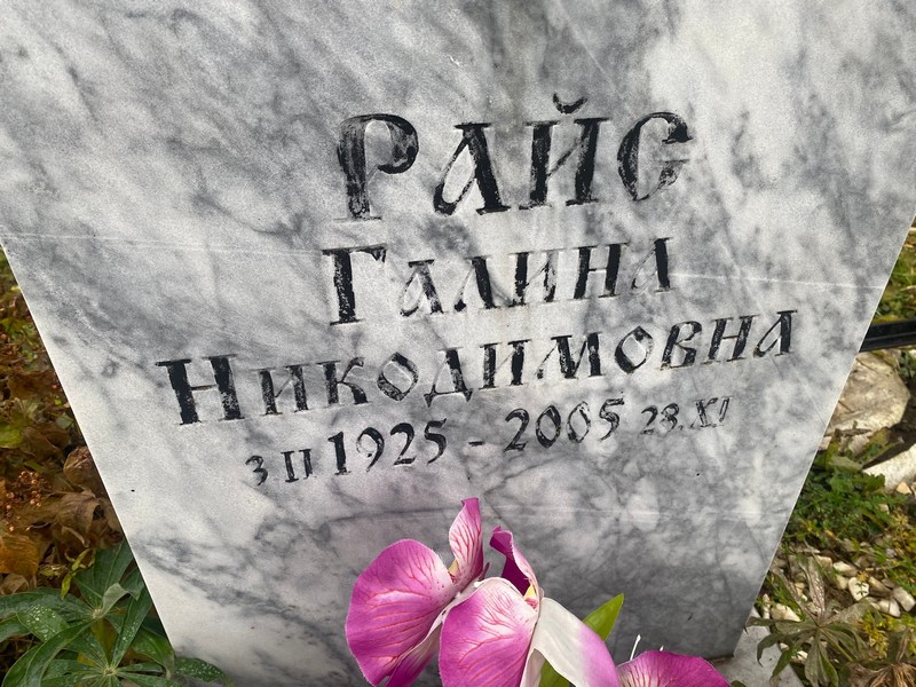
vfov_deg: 53.1
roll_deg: +0.7
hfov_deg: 67.3
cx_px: 458
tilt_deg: -40.0
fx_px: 688
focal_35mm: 26
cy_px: 344
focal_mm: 4.25
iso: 32
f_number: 1.8
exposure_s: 1/202
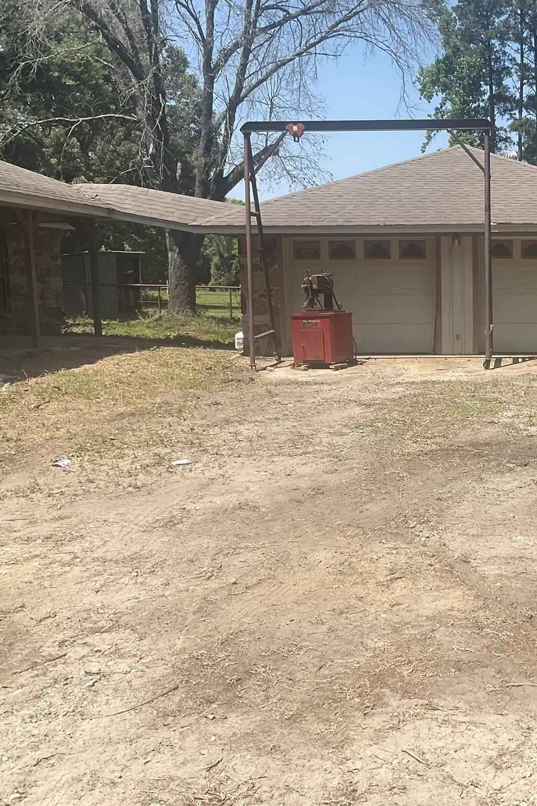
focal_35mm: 41
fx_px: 918
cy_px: 408
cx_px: 486
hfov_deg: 31.1
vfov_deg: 47.4
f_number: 1.8
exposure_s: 1/1626
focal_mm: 3
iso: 16
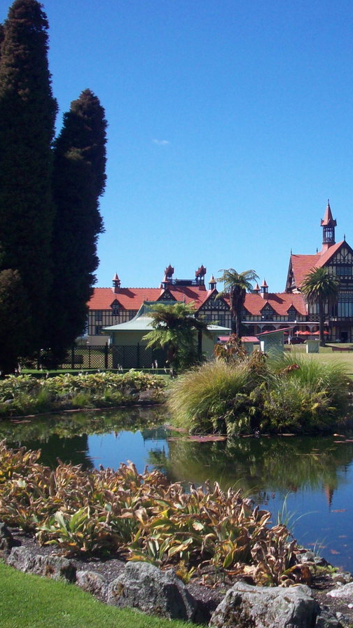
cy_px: 314
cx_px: 319
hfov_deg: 21.7
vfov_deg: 38.5
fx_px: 899
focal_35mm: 54
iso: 80
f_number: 5.6
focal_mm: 6.2
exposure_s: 1/333
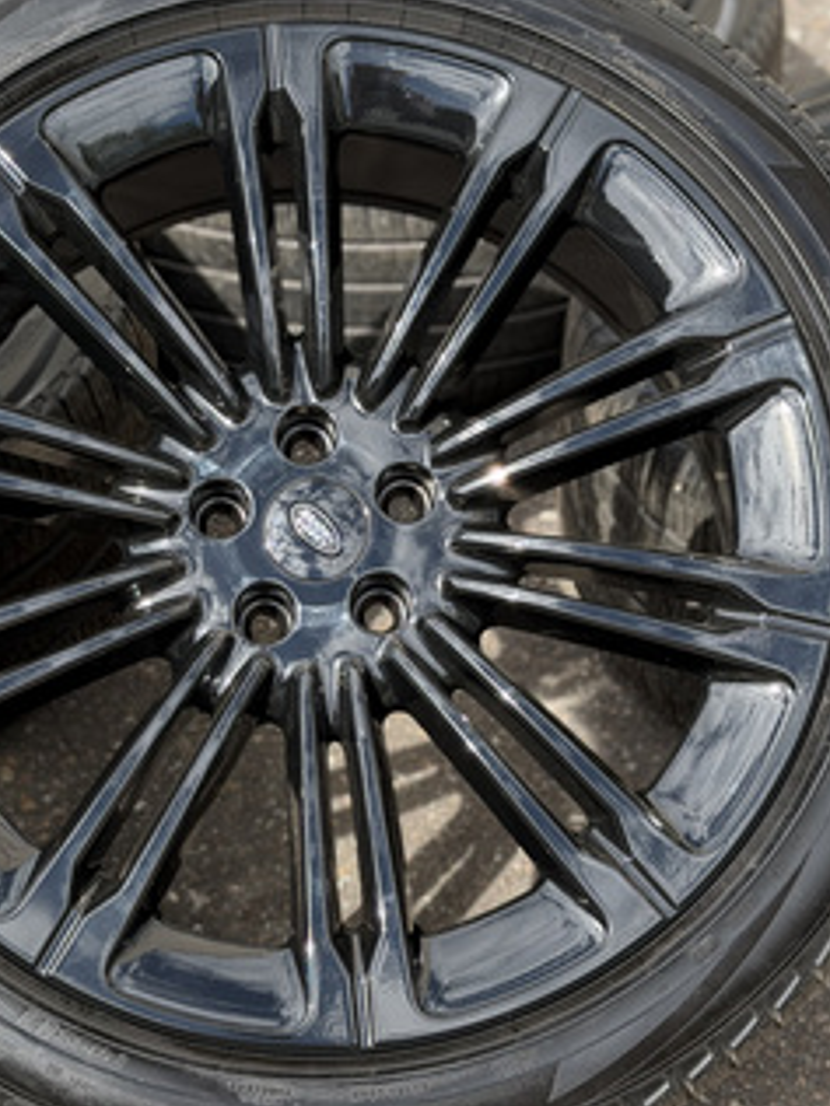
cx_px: 313
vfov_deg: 25.6
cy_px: 609
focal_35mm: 76
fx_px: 2430
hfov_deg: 19.4
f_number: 1.78
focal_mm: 6.76
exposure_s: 1/1167
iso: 80
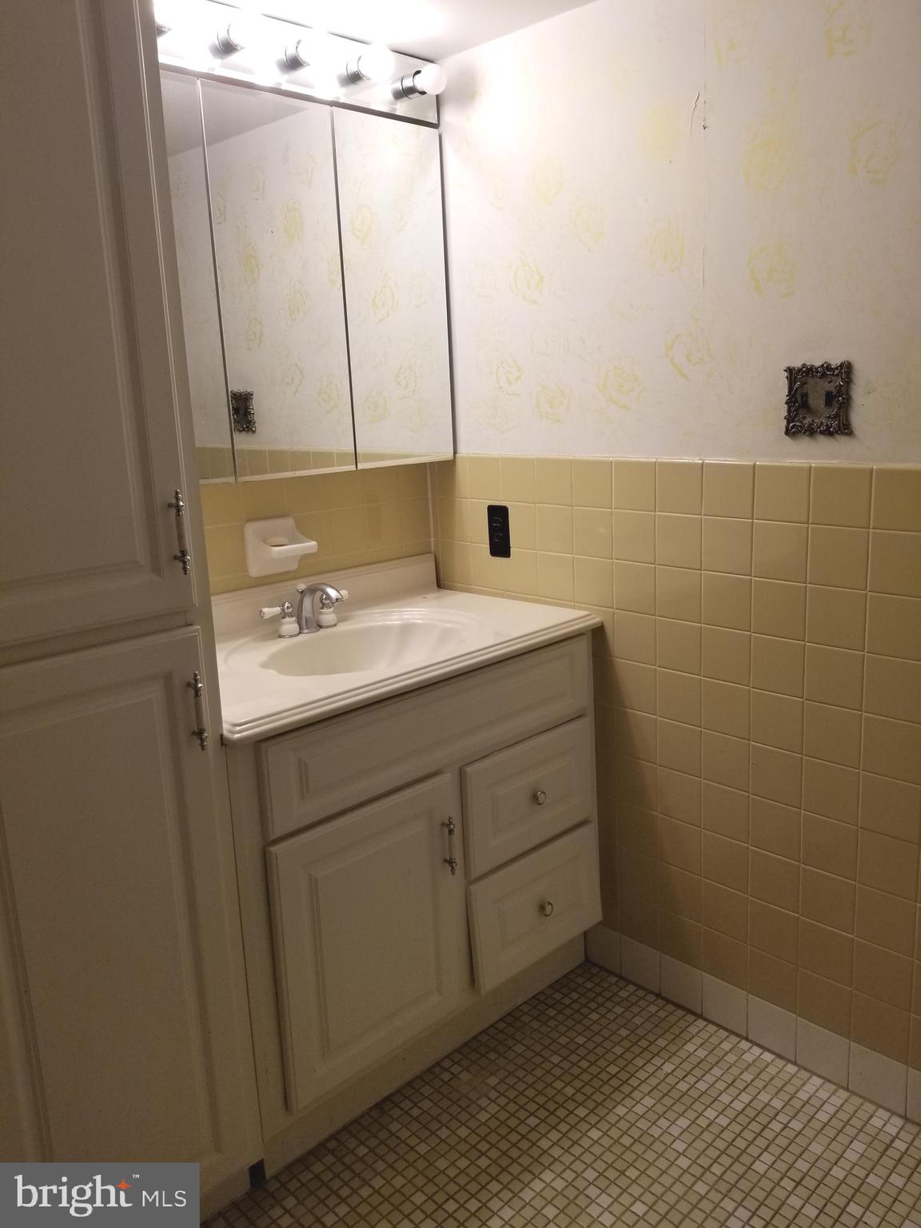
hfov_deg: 53.1
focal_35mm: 26
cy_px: 614
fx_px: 922
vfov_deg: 67.3
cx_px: 460
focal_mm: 4.25
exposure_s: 1/174
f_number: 1.7
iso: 50
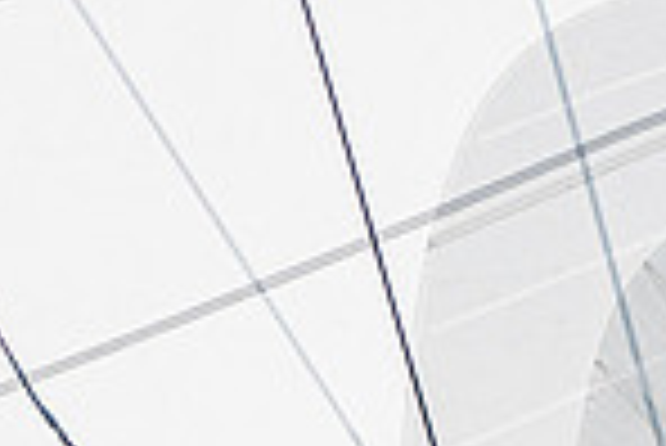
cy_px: 867
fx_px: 26092
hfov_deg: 1.5
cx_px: -225
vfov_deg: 1.0
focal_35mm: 1409
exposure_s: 1/3200
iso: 400
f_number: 5.6
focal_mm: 240
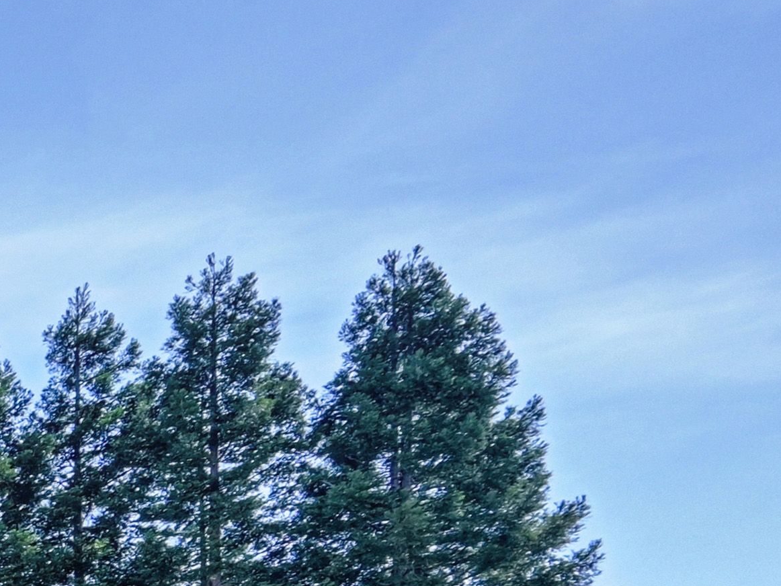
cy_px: 1105
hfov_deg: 14.2
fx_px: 1580
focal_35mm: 70
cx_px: -1206
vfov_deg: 16.8
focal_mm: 14
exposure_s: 1/500
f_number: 11
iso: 500
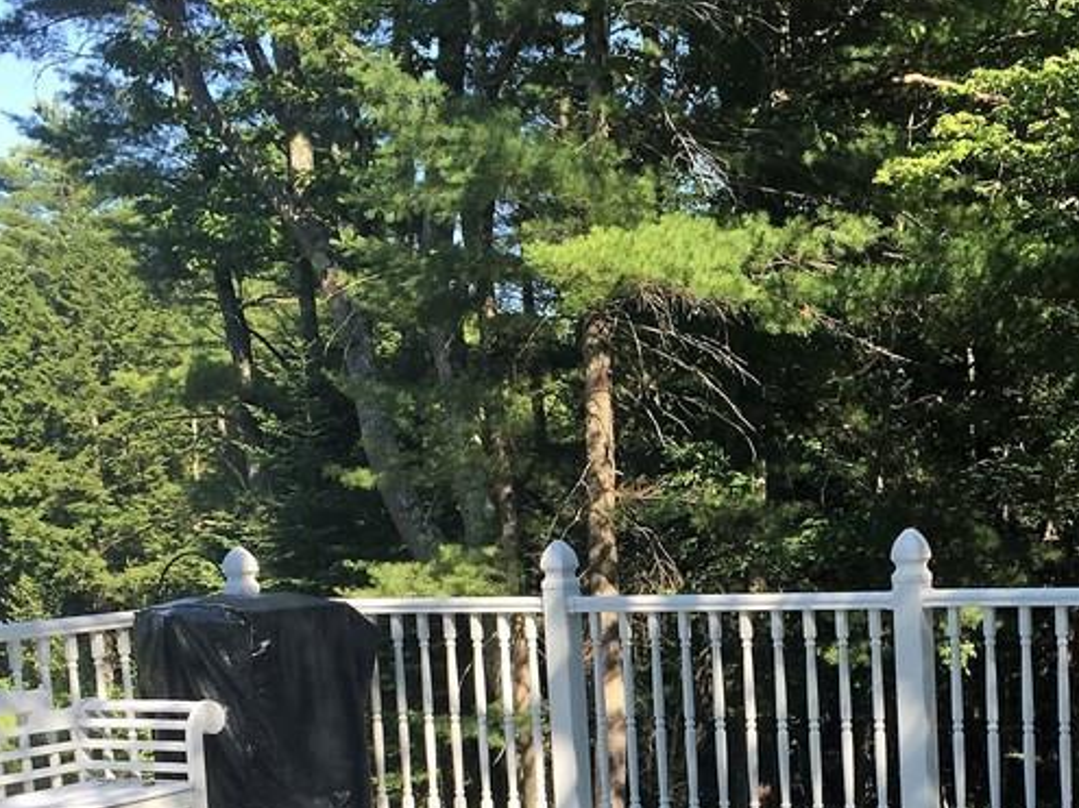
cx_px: 800
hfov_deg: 31.7
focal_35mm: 60
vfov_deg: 23.5
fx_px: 1870
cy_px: 785
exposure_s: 1/527
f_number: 2.2
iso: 32
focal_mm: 4.15
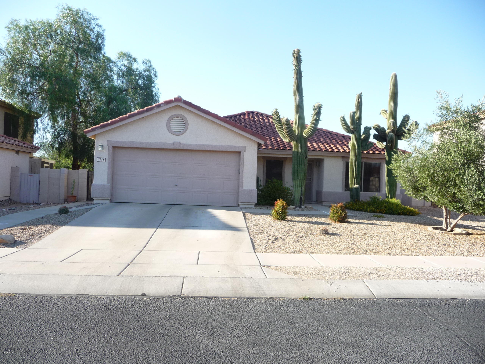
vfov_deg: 49.7
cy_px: 182
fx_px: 392
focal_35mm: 28
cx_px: 242
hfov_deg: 63.4
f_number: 3.3
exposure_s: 1/320
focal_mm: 4.7
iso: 100
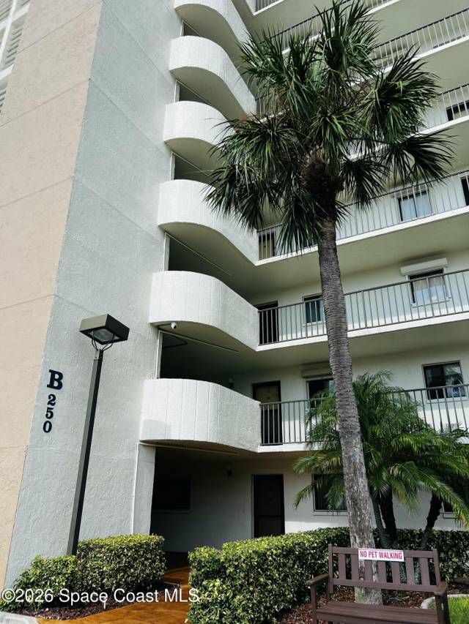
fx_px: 470
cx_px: 234
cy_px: 312
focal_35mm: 26
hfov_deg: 53.1
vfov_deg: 67.3
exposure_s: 1/3257
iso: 50
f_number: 1.5
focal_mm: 5.7
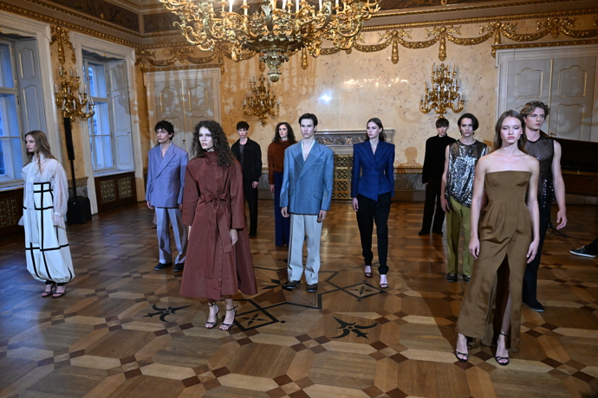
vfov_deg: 48.7
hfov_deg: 68.4
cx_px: 299
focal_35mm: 26
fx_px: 440
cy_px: 199
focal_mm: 26.5
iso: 6400
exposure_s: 1/400
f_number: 4
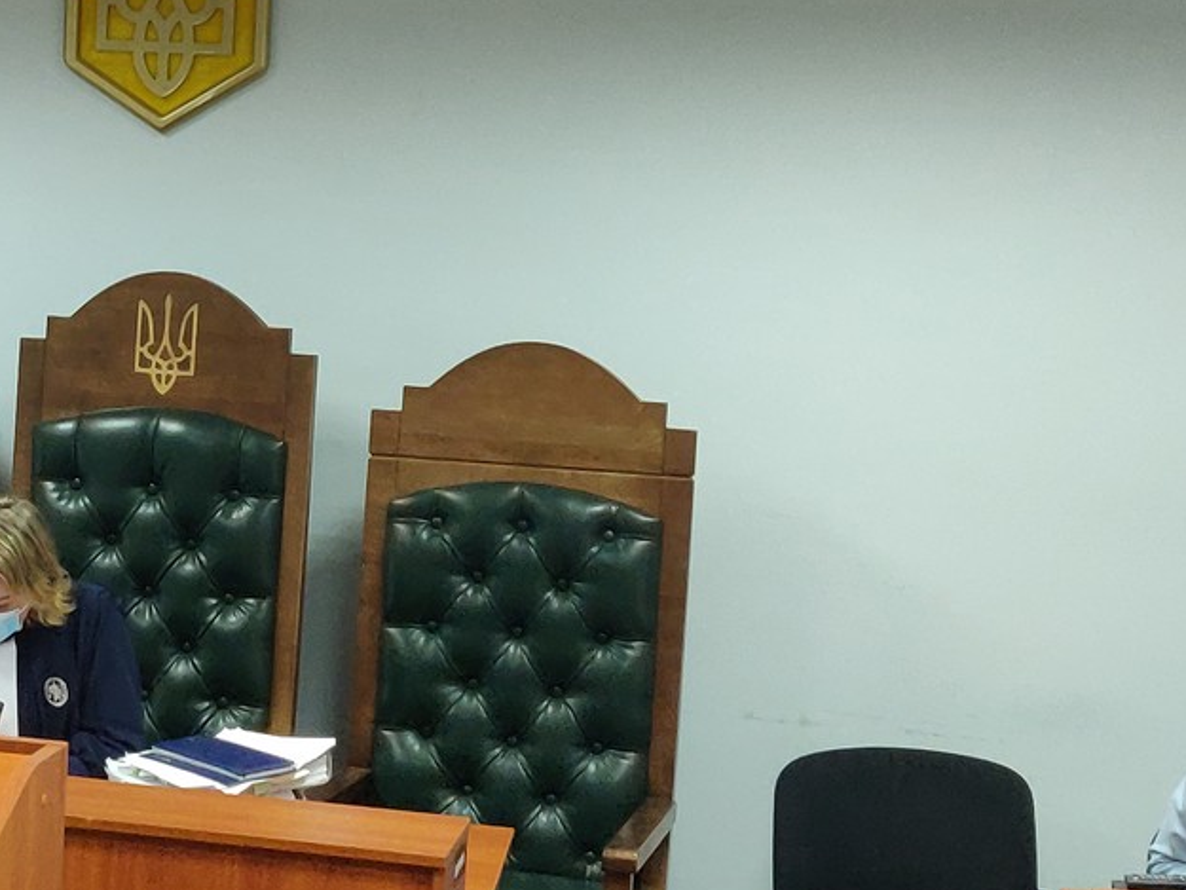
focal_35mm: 48
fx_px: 1645
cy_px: 376
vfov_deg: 30.2
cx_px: 55
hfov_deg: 36.4
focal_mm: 4.25
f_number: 1.7
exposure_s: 1/25
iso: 1000
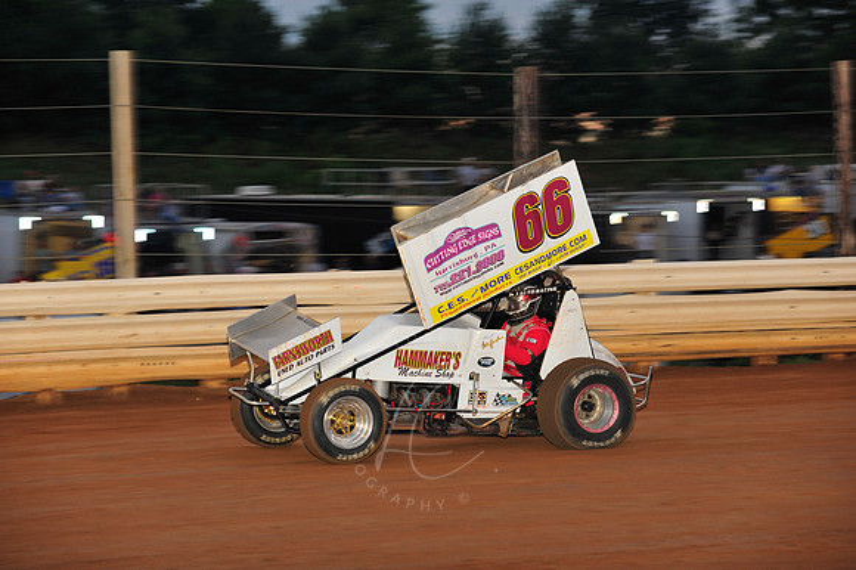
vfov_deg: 10.1
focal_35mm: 135
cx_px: 428
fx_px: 3208
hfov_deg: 15.2
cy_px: 285
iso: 1000
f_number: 6.3
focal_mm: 135
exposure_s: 1/320
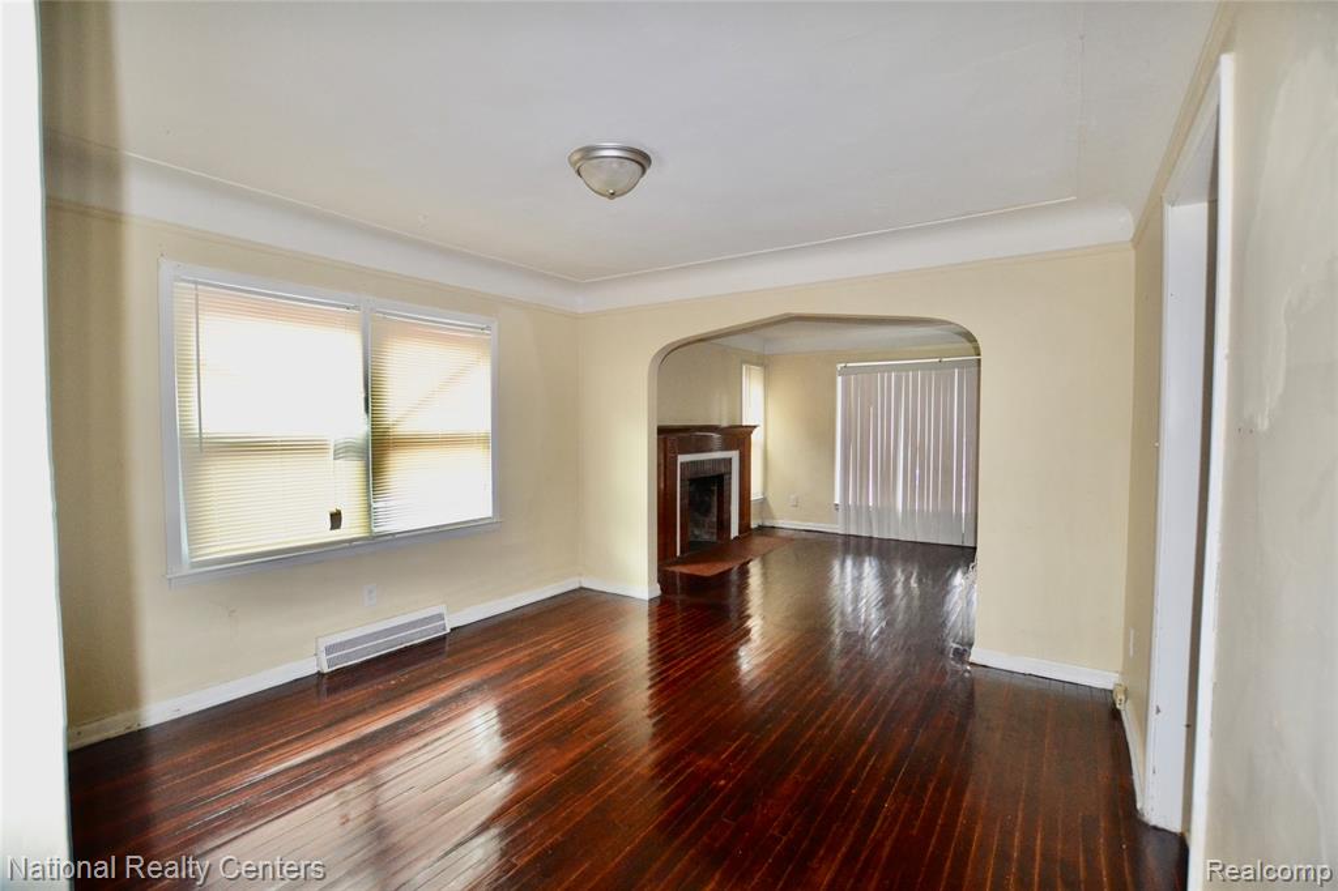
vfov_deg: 77.3
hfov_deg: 100.4
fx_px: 557
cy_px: 446
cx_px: 669
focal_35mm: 15
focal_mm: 10
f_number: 3.5
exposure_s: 1/60
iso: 1400
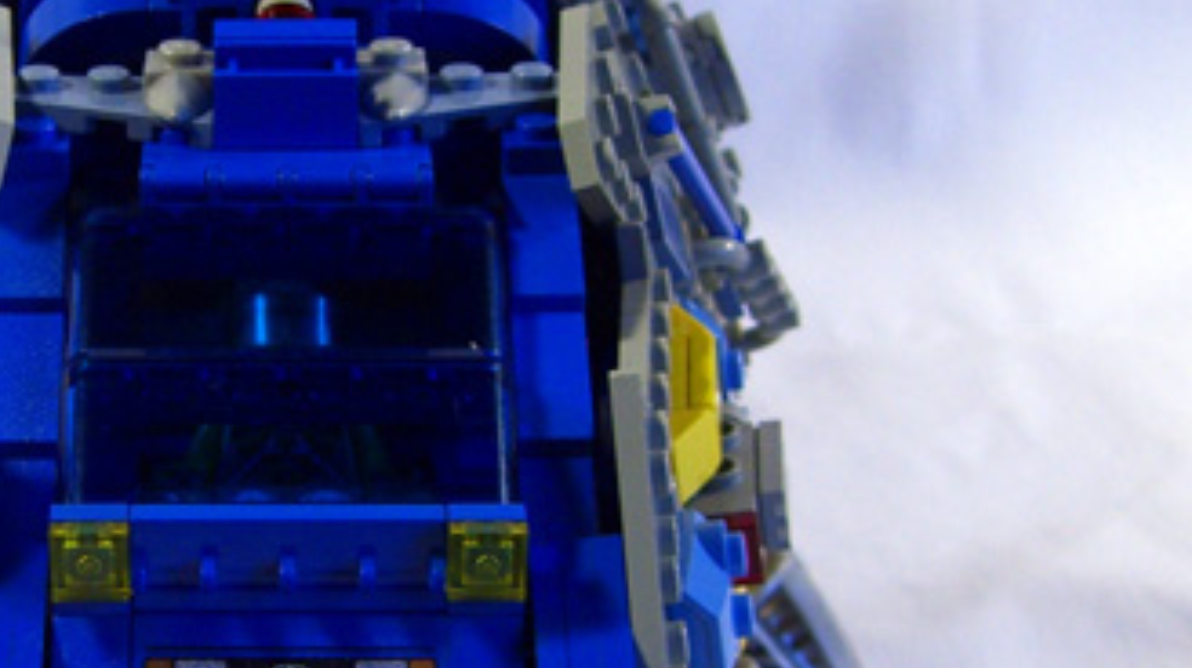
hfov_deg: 20.9
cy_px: 555
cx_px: 204
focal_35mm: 101
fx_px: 3190
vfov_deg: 11.9
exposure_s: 1/100
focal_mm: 7.9
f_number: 2.8
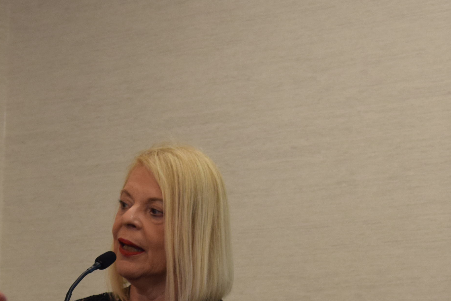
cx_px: 132
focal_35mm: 200
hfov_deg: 10.3
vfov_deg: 6.8
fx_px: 2508
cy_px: 285
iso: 800
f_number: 5.6
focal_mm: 55
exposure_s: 1/60
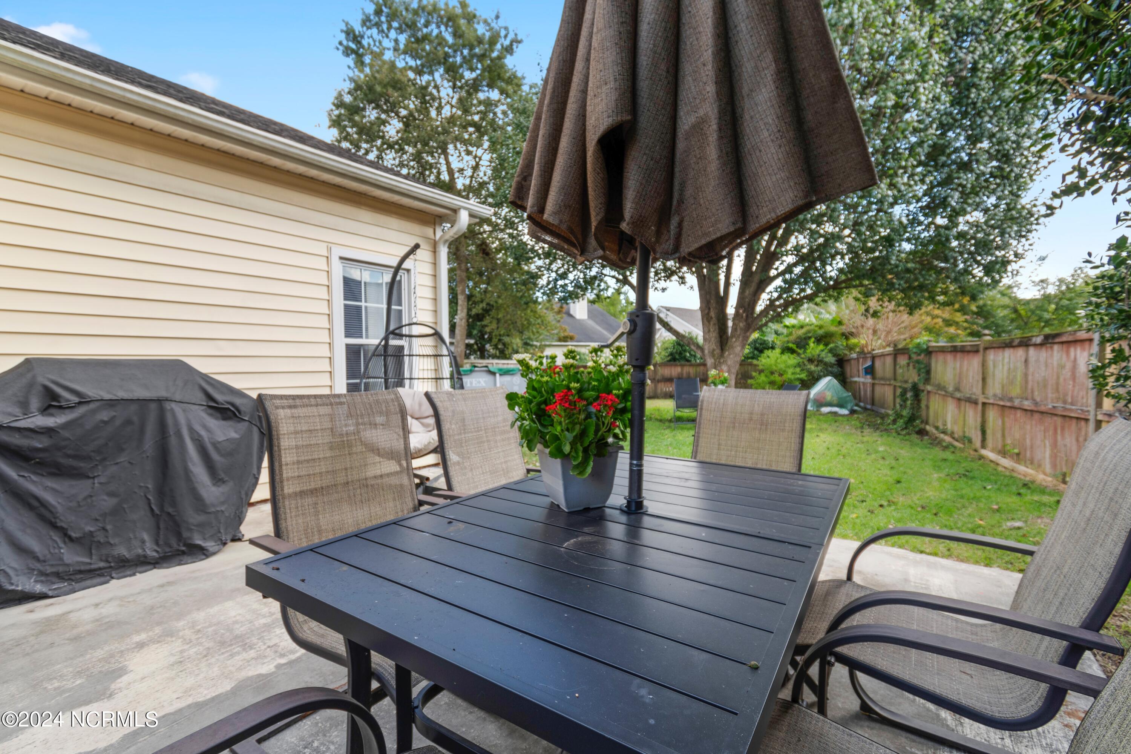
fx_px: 471
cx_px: 566
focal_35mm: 15
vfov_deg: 77.3
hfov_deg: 100.4
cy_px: 377
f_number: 4.5
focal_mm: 10
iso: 100
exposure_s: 1/40
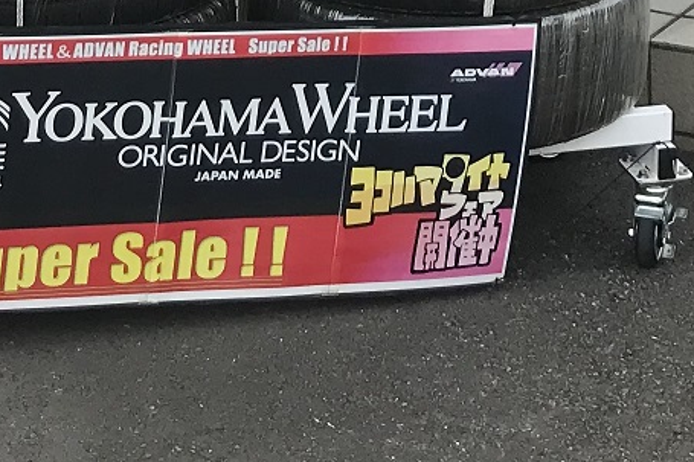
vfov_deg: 9.5
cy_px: -633
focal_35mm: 129
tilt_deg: -1.6
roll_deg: +0.3
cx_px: 404
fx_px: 2486
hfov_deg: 15.9
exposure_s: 1/879
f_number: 1.8
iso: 20
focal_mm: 3.99
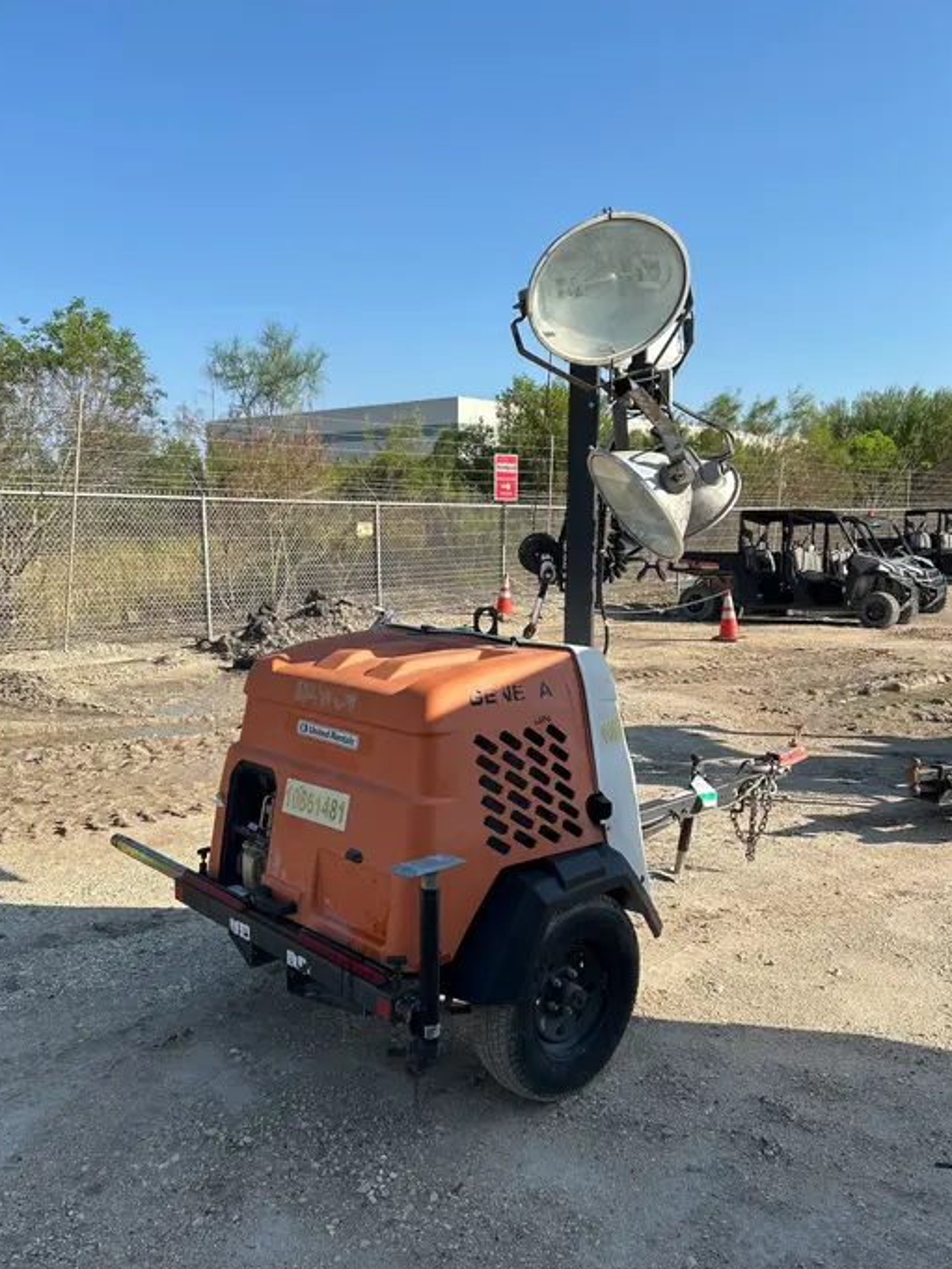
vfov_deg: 63.4
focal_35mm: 28
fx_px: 1026
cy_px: 681
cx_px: 456
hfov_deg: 49.7
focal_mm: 5.7
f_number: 1.5
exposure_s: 1/3257
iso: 50
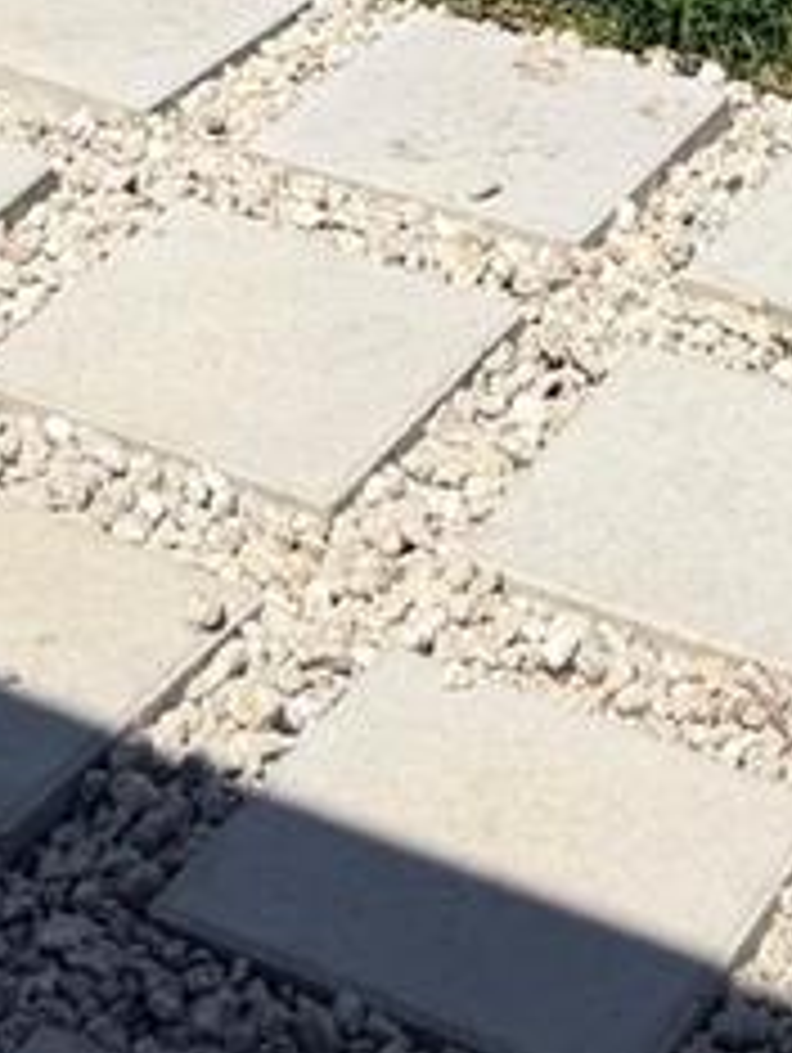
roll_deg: -0.7
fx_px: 3745
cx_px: 414
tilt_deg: -4.6
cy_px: -1431
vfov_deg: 12.6
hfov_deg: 12.1
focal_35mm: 123
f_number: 1.78
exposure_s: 1/9091
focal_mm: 6.76
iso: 80
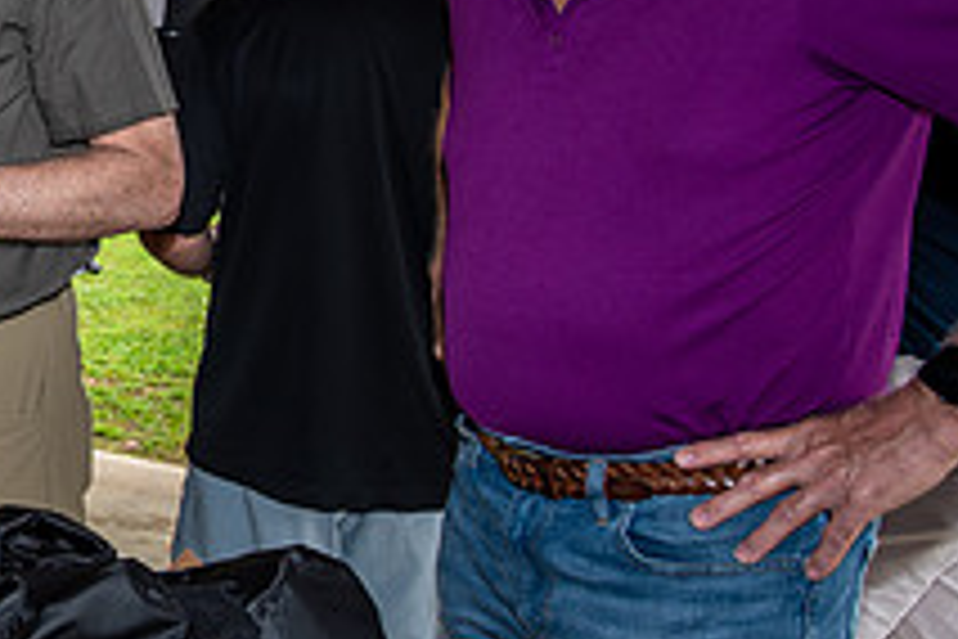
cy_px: 148
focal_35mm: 68
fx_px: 1809
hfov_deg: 25.3
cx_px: -310
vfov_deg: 19.8
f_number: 5.6
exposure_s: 1/60
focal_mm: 25
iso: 400
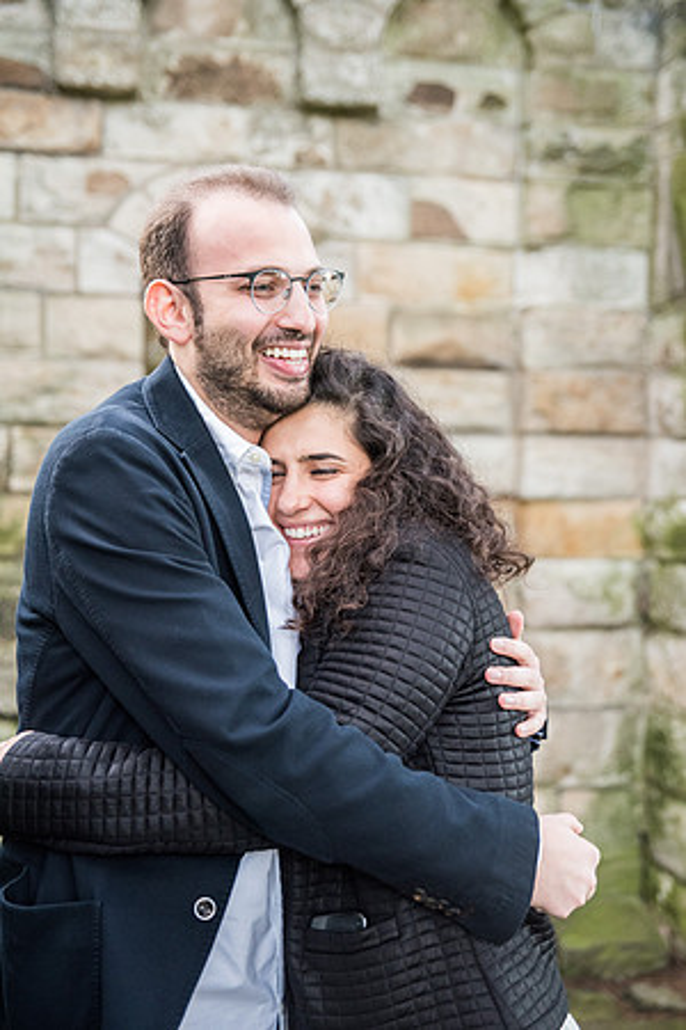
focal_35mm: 48
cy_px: 515
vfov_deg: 41.1
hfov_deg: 28.1
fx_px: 1372
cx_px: 343
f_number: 2.8
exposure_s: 1/100
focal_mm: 48
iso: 2500
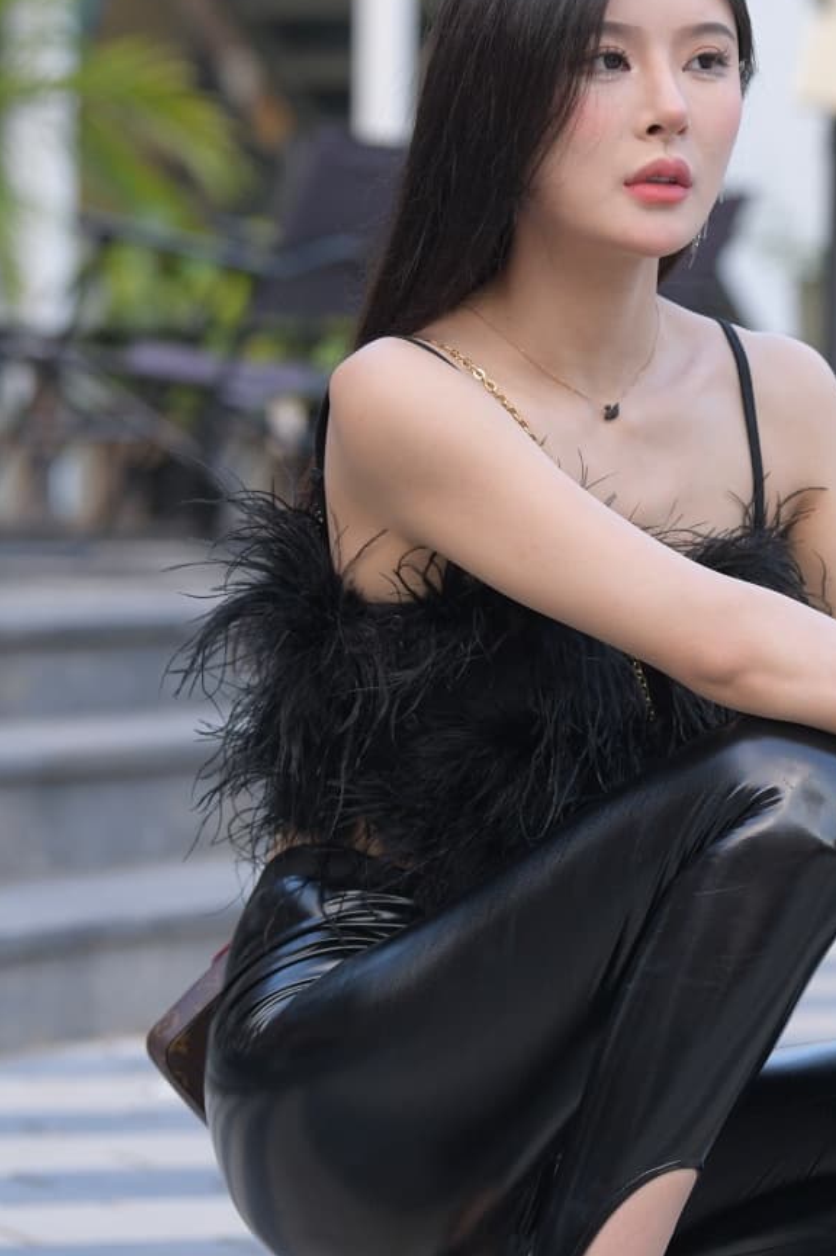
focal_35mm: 229
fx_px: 7983
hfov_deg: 6.0
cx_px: 727
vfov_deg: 9.0
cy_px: 520
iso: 1000
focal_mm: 110
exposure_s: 1/800
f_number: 4
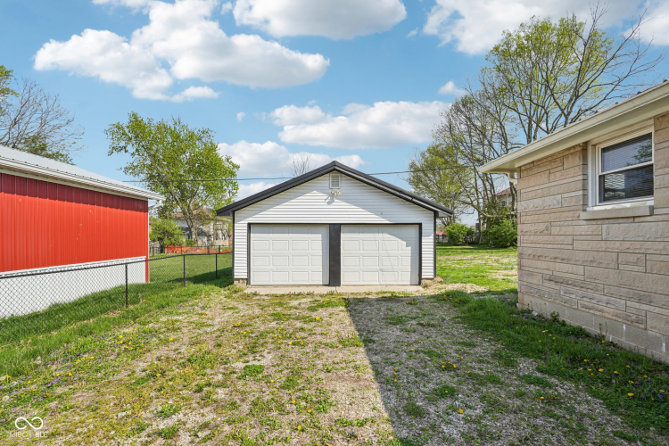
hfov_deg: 96.7
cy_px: 223
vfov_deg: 73.7
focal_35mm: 16
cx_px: 334
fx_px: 297
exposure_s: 1/400
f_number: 8
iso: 100
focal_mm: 16
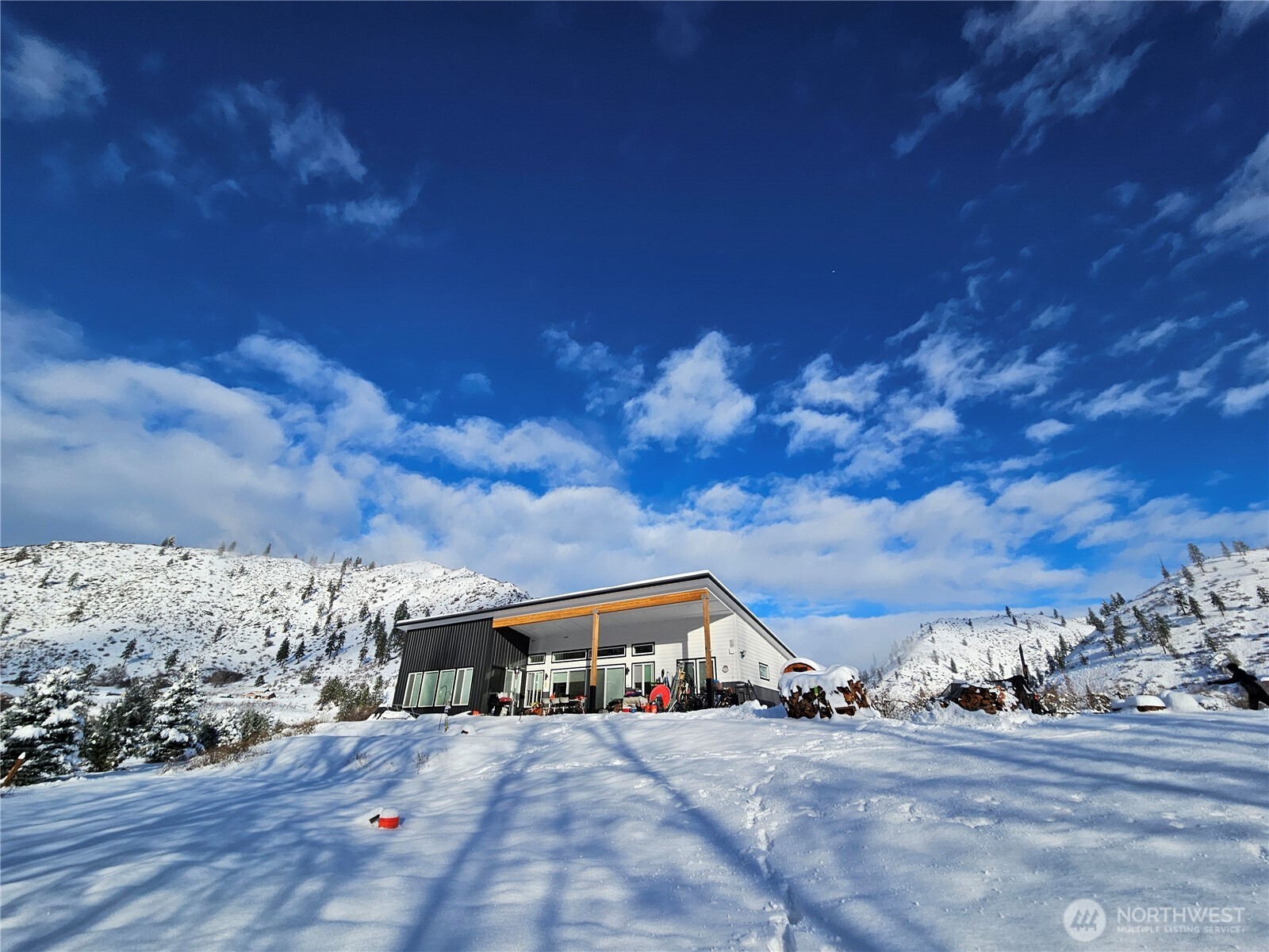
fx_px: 477
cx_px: 634
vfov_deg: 89.9
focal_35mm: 13
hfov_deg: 106.2
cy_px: 476
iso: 50
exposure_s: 1/3809
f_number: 2.2
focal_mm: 2.2
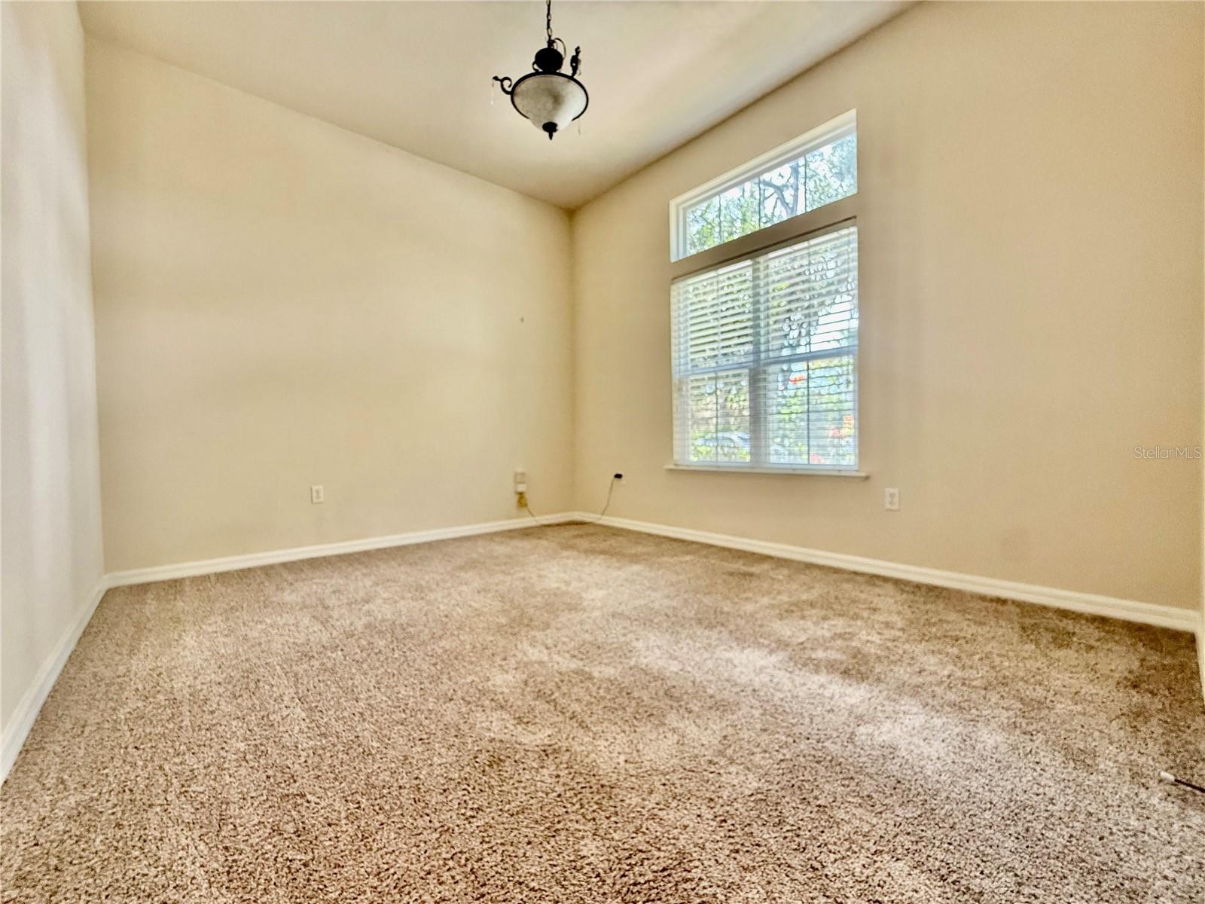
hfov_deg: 102.1
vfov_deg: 85.7
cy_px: 452
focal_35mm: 14
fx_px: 487
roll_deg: -0.2
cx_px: 602
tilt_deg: -0.9
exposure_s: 1/120
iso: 400
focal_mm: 2.22
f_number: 2.2
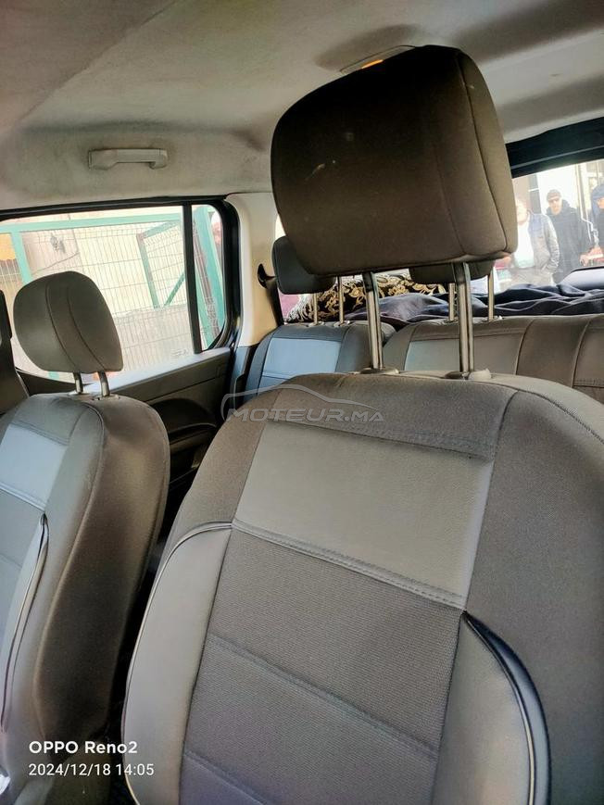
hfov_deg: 51.4
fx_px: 628
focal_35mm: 27
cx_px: 302
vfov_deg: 65.3
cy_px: 402
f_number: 1.7
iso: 183
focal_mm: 4.77
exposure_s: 1/50
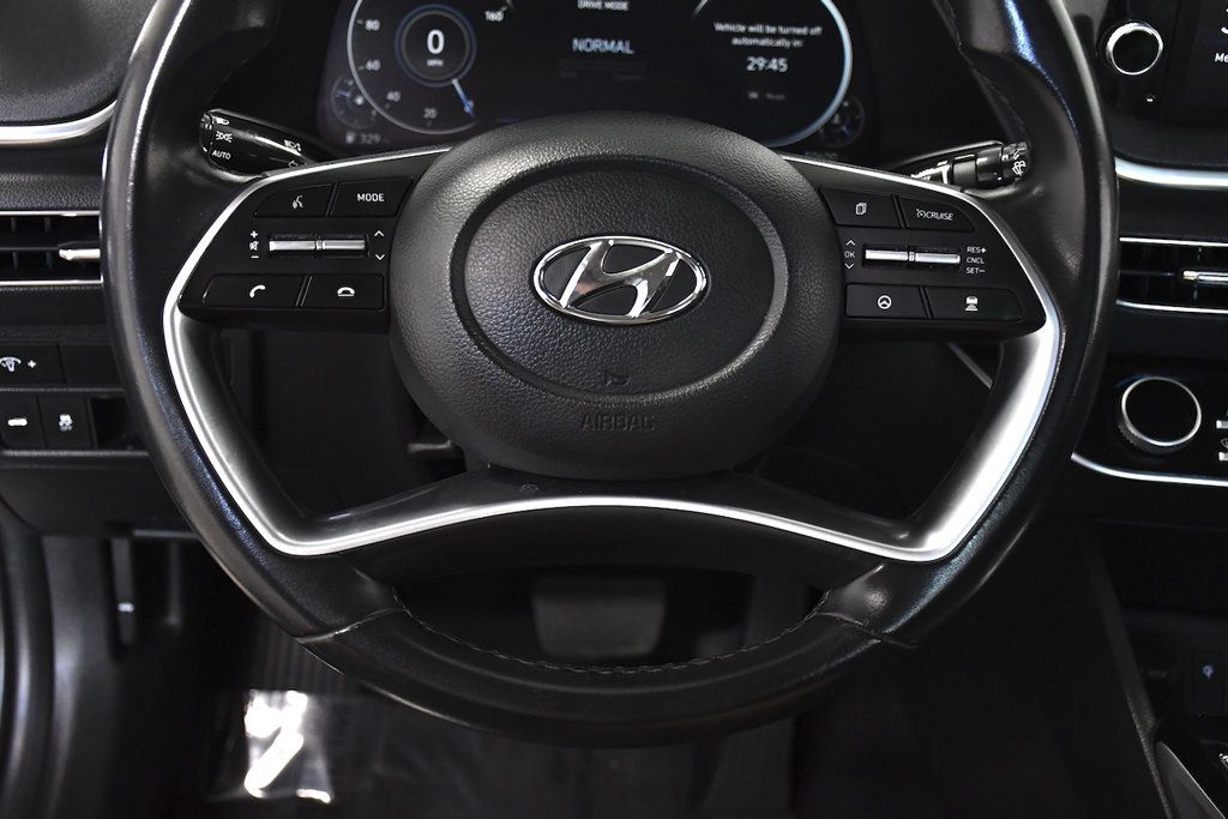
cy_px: 410
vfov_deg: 29.9
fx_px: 1535
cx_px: 614
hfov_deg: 43.6
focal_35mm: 45
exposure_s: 1/320
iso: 2500
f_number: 4
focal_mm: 30
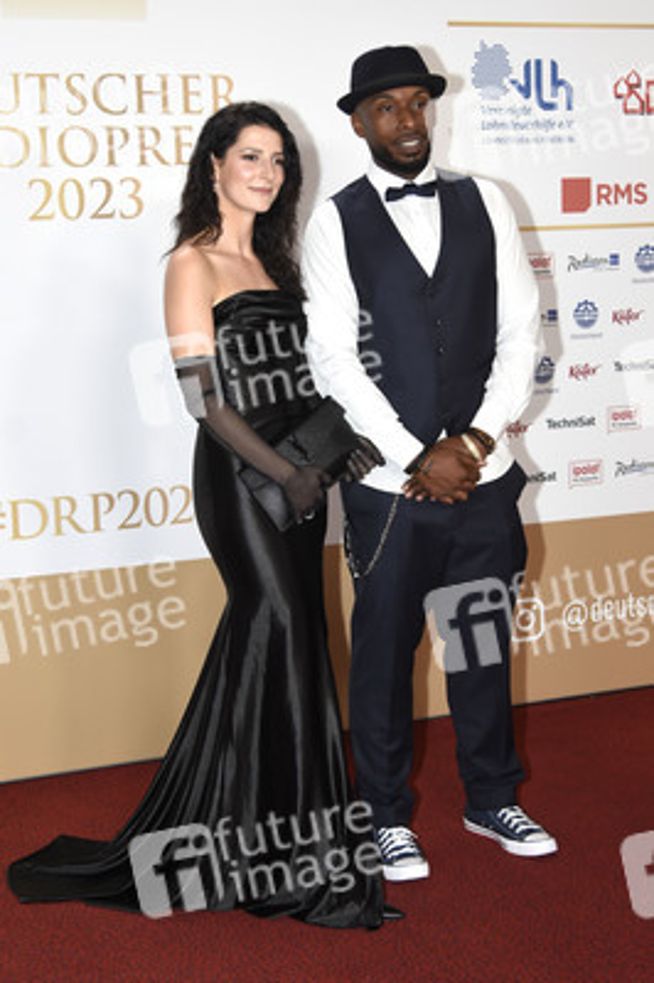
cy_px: 492
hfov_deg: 22.6
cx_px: 327
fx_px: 1638
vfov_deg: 33.4
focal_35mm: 60
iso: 800
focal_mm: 40
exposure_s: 1/320
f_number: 4
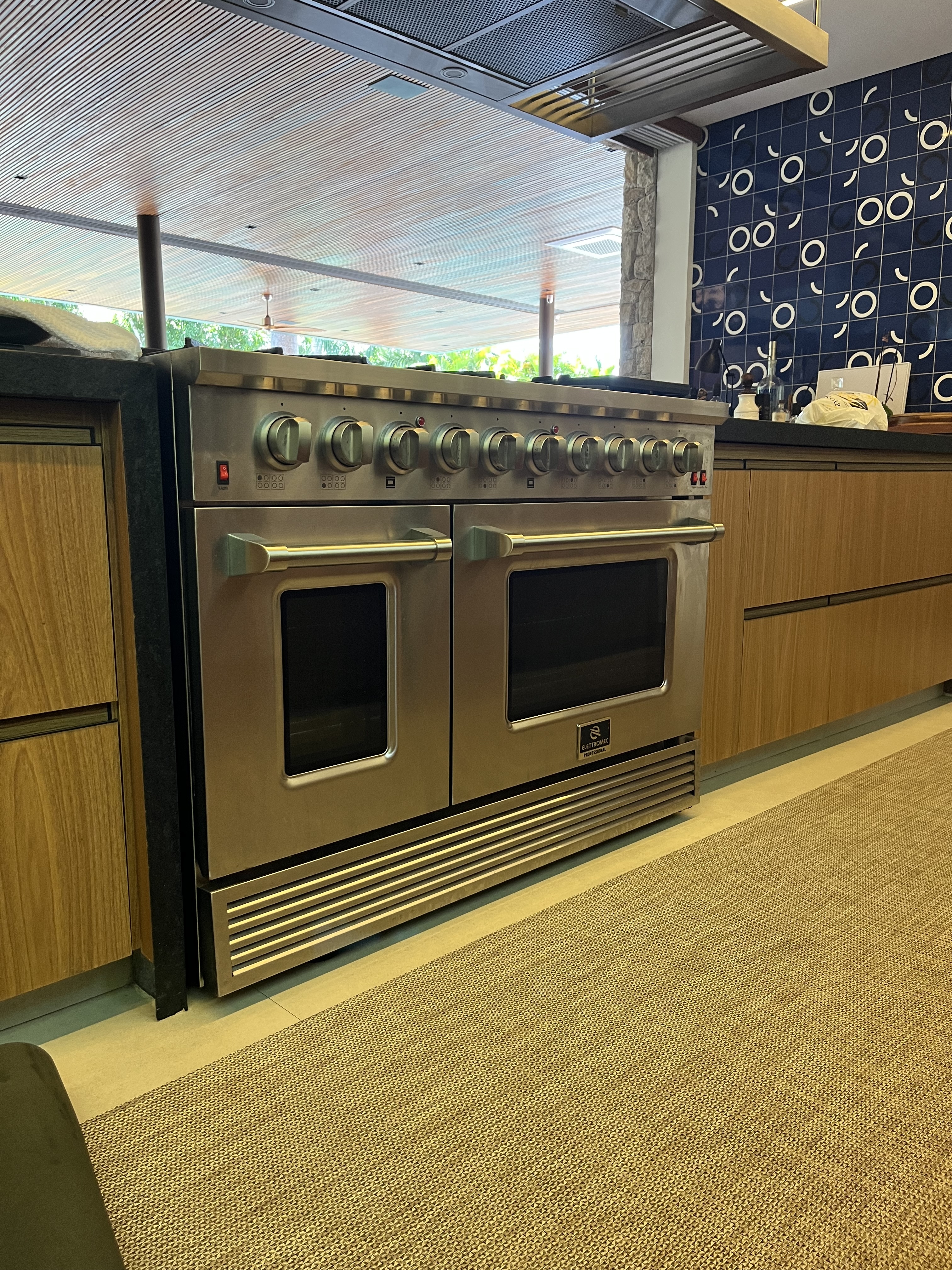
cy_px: 635
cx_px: 476
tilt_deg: -8.1
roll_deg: +1.4
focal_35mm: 26
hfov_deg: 53.1
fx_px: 953
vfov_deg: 67.3
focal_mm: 5.1
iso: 125
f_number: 1.6
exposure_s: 1/91
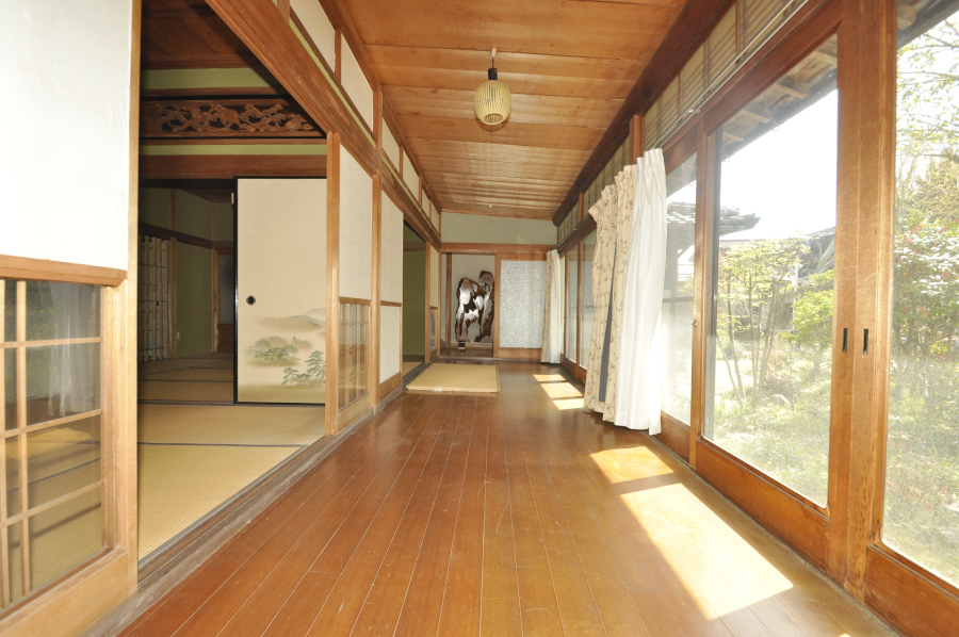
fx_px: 399
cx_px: 480
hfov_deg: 100.5
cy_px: 318
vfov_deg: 77.2
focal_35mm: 15
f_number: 8
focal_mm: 10
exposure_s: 1/200
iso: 800
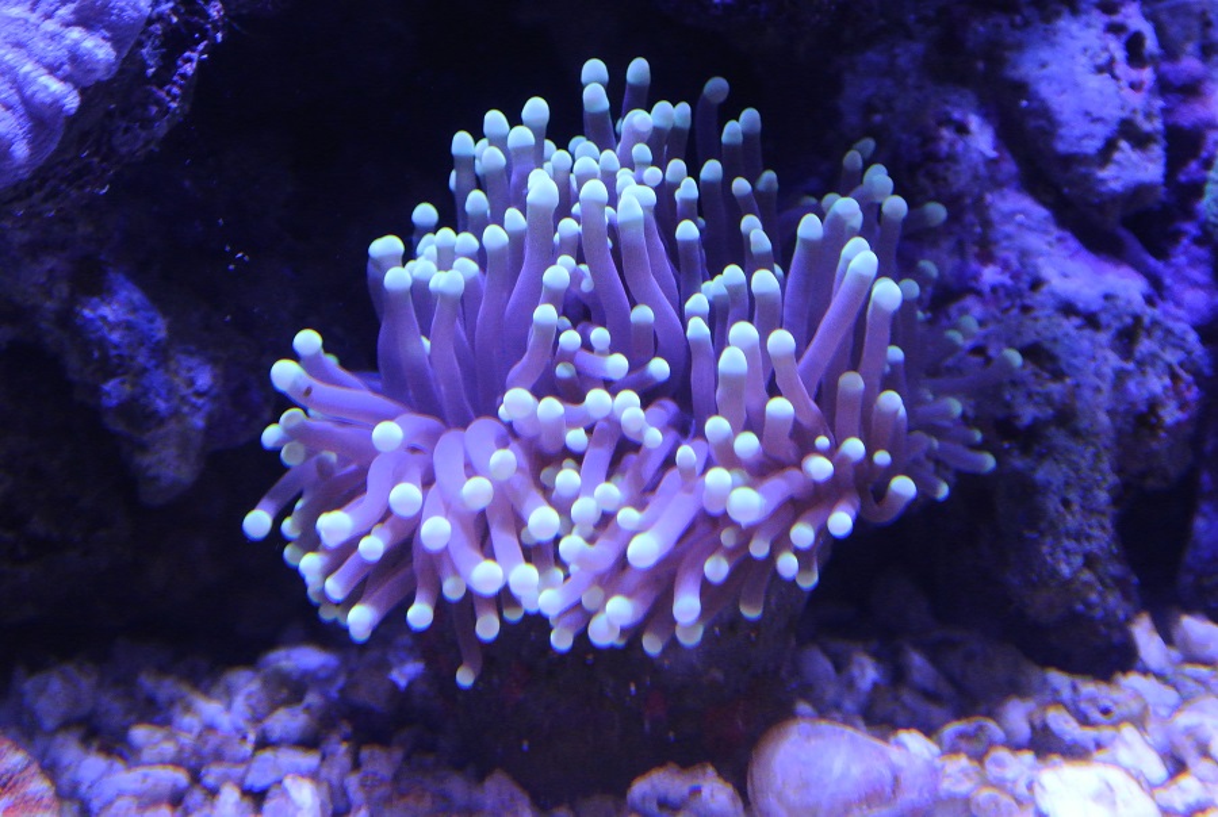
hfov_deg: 31.8
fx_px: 2136
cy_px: 408
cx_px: 609
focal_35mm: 63
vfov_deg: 21.7
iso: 1600
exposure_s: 1/200
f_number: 5
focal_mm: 23.6
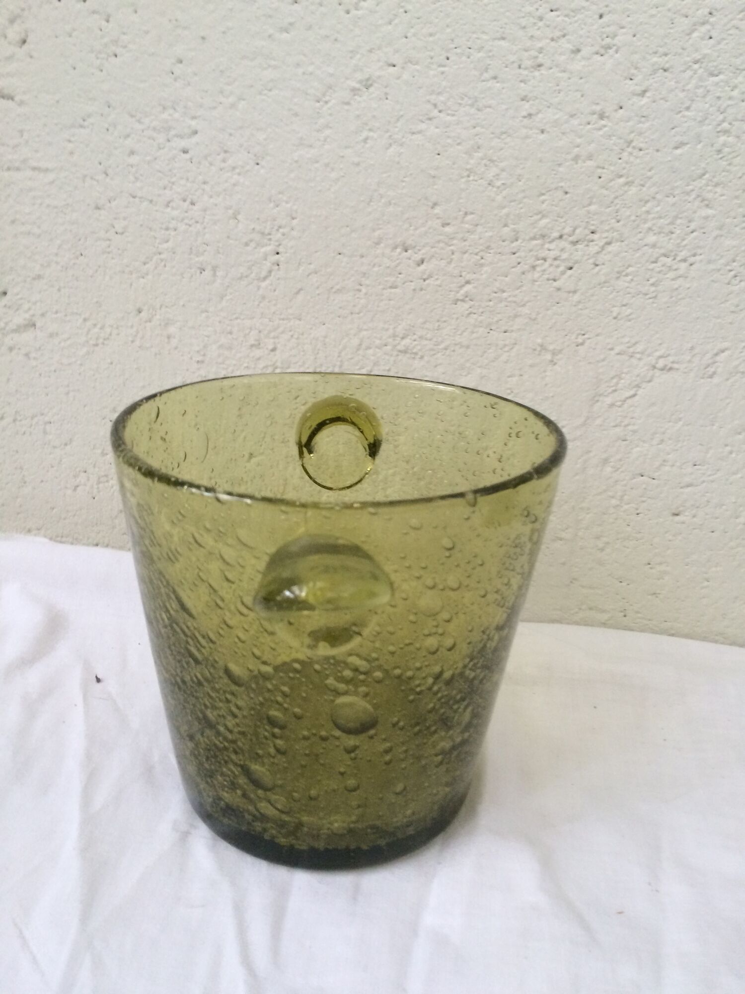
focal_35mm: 29
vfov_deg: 61.7
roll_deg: -2.2
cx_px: 372
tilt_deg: -21.7
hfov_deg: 48.2
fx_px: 832
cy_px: 497
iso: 80
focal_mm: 4.15
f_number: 2.2
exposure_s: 1/33
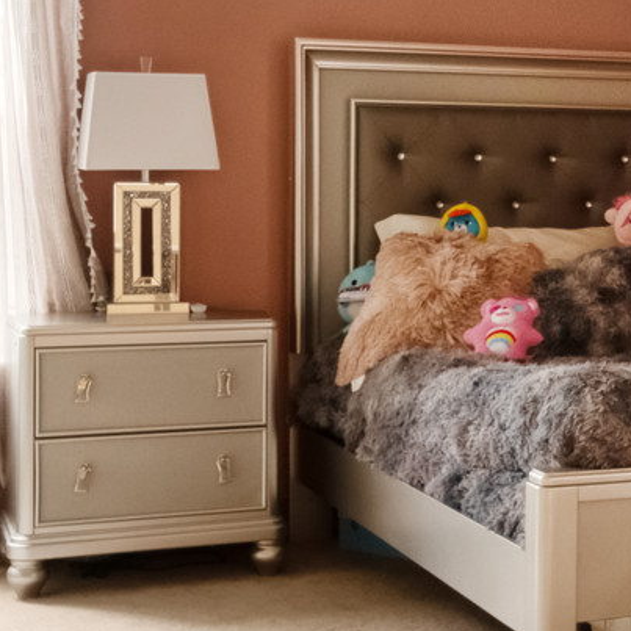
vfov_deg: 21.0
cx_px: 603
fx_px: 1691
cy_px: 180
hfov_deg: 20.6
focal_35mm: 82
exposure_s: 1/80
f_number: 8
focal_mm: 16
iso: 400
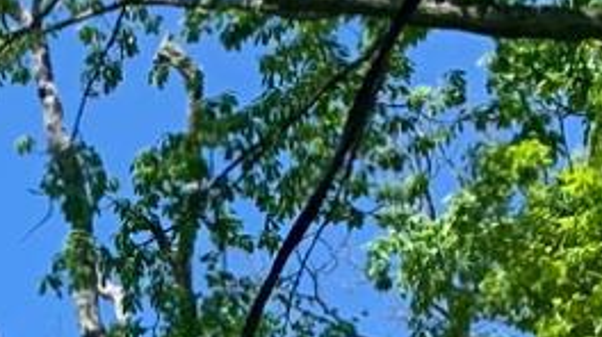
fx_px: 3509
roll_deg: +2.4
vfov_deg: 4.6
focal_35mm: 220
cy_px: 1690
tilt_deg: +12.6
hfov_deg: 9.2
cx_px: -595
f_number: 1.8
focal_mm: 4.25
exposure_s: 1/972
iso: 25
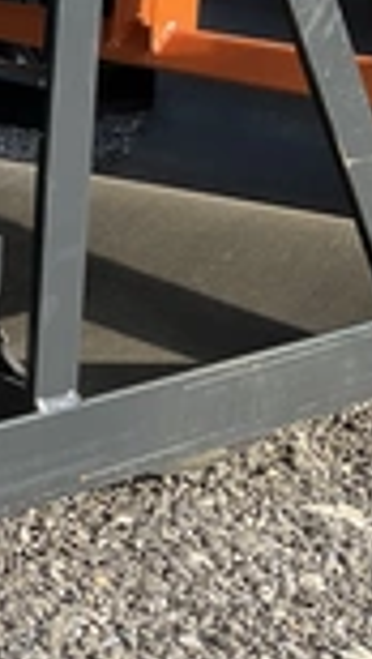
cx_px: -419
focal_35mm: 82
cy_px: 30
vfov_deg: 24.9
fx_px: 1433
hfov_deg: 12.6
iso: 25
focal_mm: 3
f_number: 1.8
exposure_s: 1/327
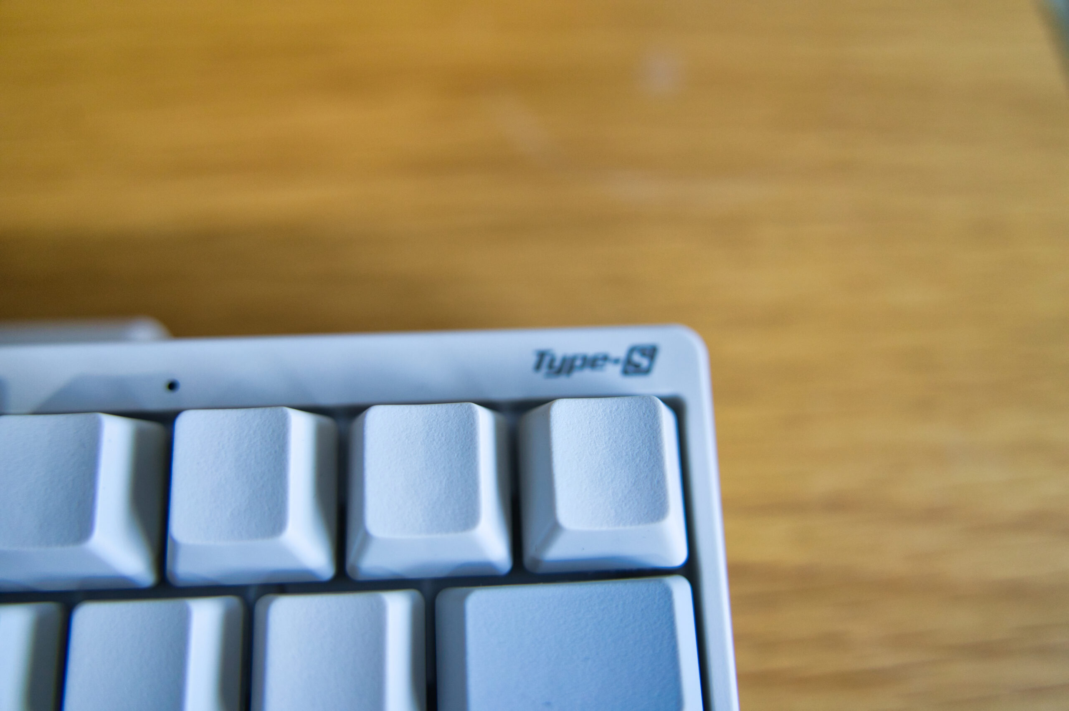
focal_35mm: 28
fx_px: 831
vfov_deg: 46.3
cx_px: 534
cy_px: 356
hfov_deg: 65.5
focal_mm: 28
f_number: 2.8
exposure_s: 1/640
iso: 1600
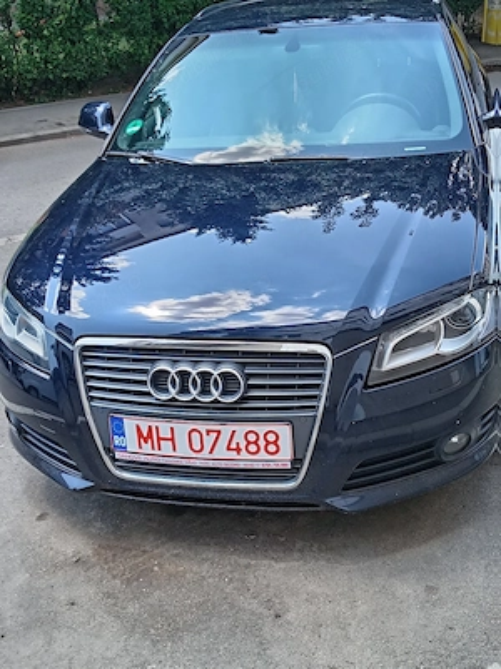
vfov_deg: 45.8
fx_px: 792
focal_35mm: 41
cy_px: 334
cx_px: 250
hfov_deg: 35.1
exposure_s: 1/101
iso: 101
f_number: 1.8
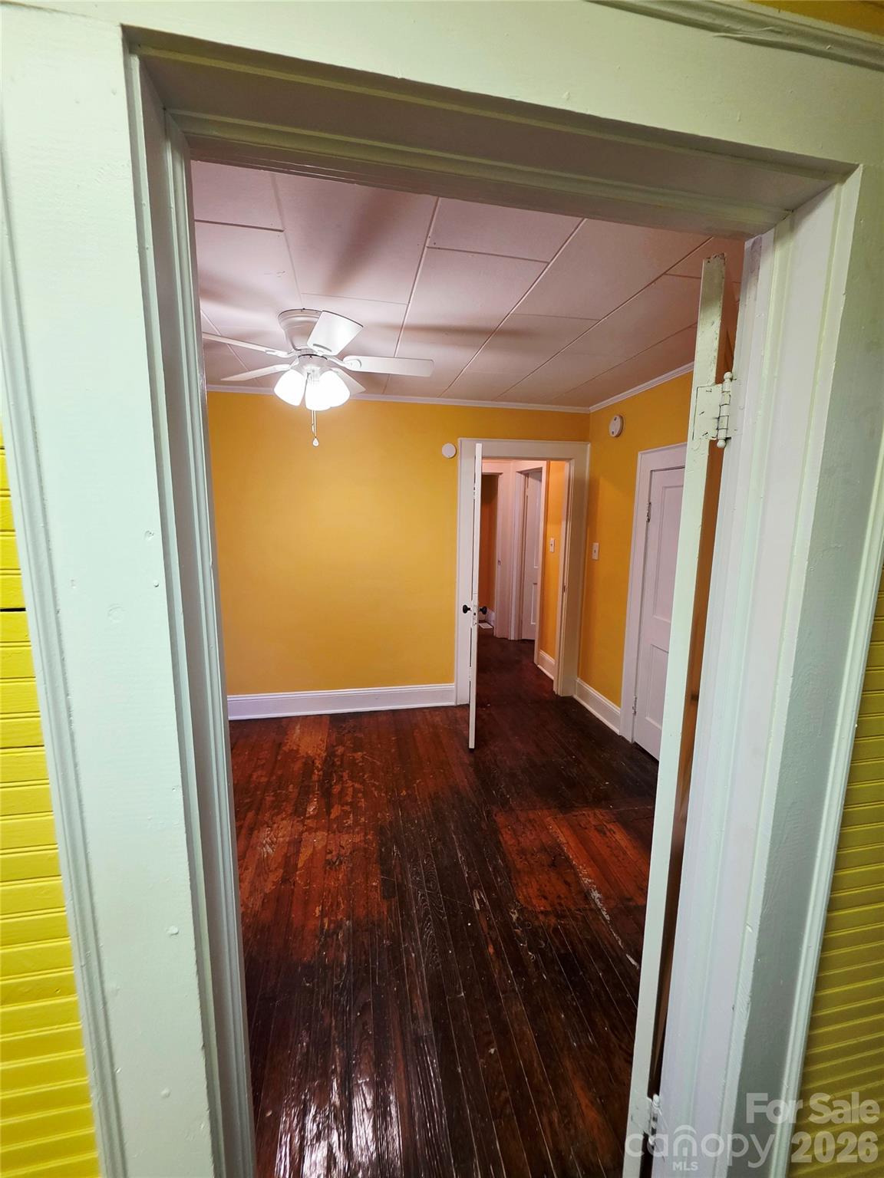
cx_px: 442
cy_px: 589
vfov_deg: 106.2
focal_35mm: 13
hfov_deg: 89.9
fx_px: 443
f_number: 1.9
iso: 160
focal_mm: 2.2
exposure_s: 1/60.2
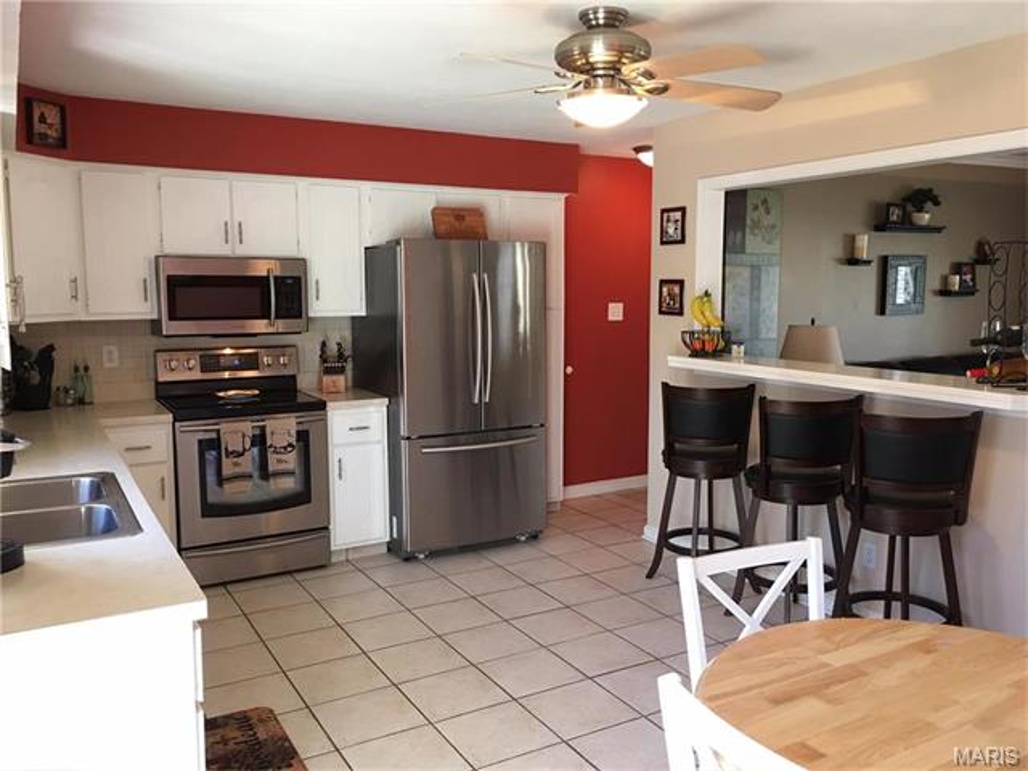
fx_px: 861
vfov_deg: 48.2
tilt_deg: -5.5
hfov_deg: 61.7
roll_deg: -0.8
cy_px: 386
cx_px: 514
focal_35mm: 29
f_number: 2.2
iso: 40
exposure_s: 1/15
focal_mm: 4.15
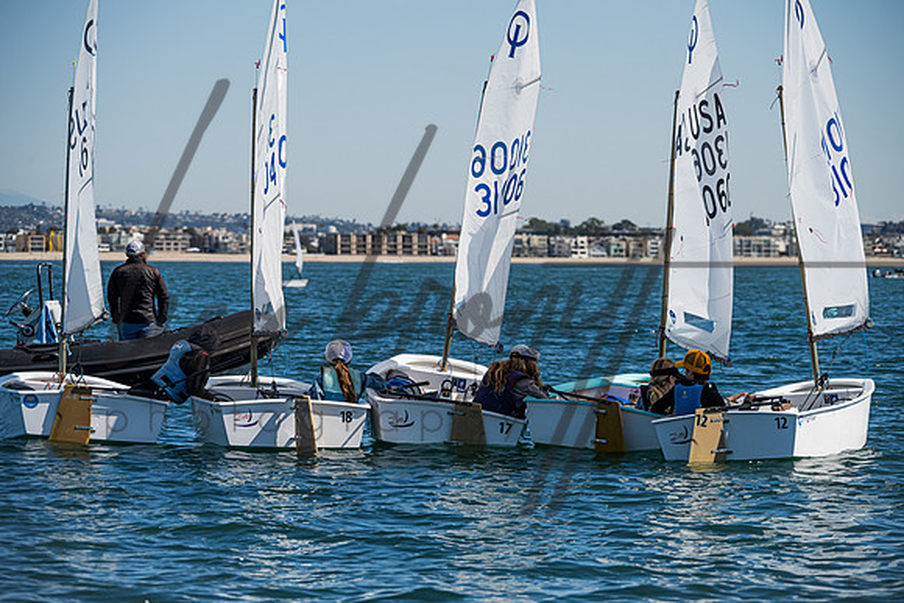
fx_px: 4644
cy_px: 302
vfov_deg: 7.4
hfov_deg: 11.1
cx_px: 459
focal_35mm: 185
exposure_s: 1/2000
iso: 320
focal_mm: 180
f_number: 7.6
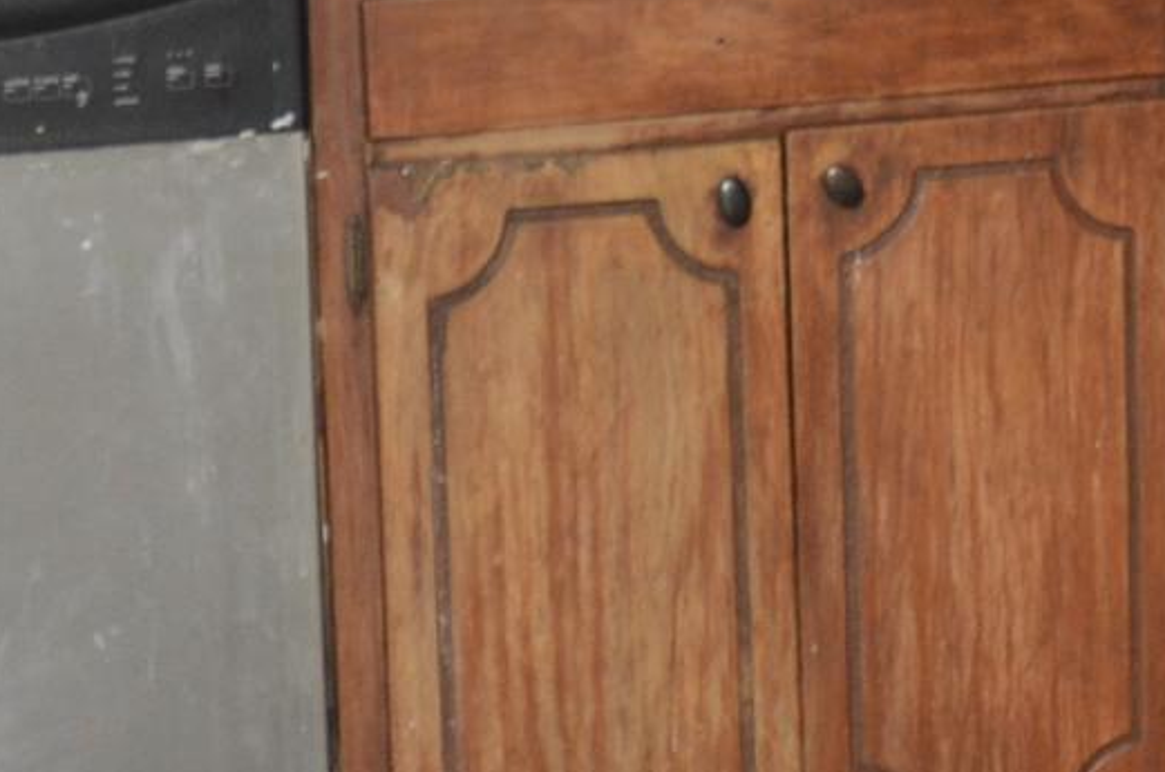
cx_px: 1525
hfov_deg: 12.1
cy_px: -380
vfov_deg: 8.1
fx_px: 5328
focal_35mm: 165
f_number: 4
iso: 800
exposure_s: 1/60
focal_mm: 28
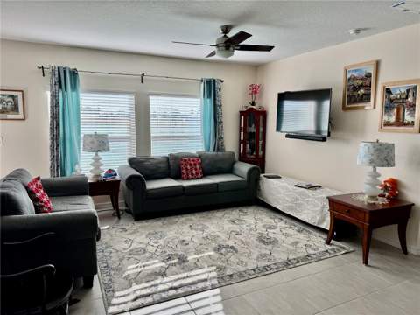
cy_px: 158
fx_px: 291
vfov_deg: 56.8
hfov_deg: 71.6
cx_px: 210
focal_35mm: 24
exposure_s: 1/317
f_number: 1.78
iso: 80
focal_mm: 6.76
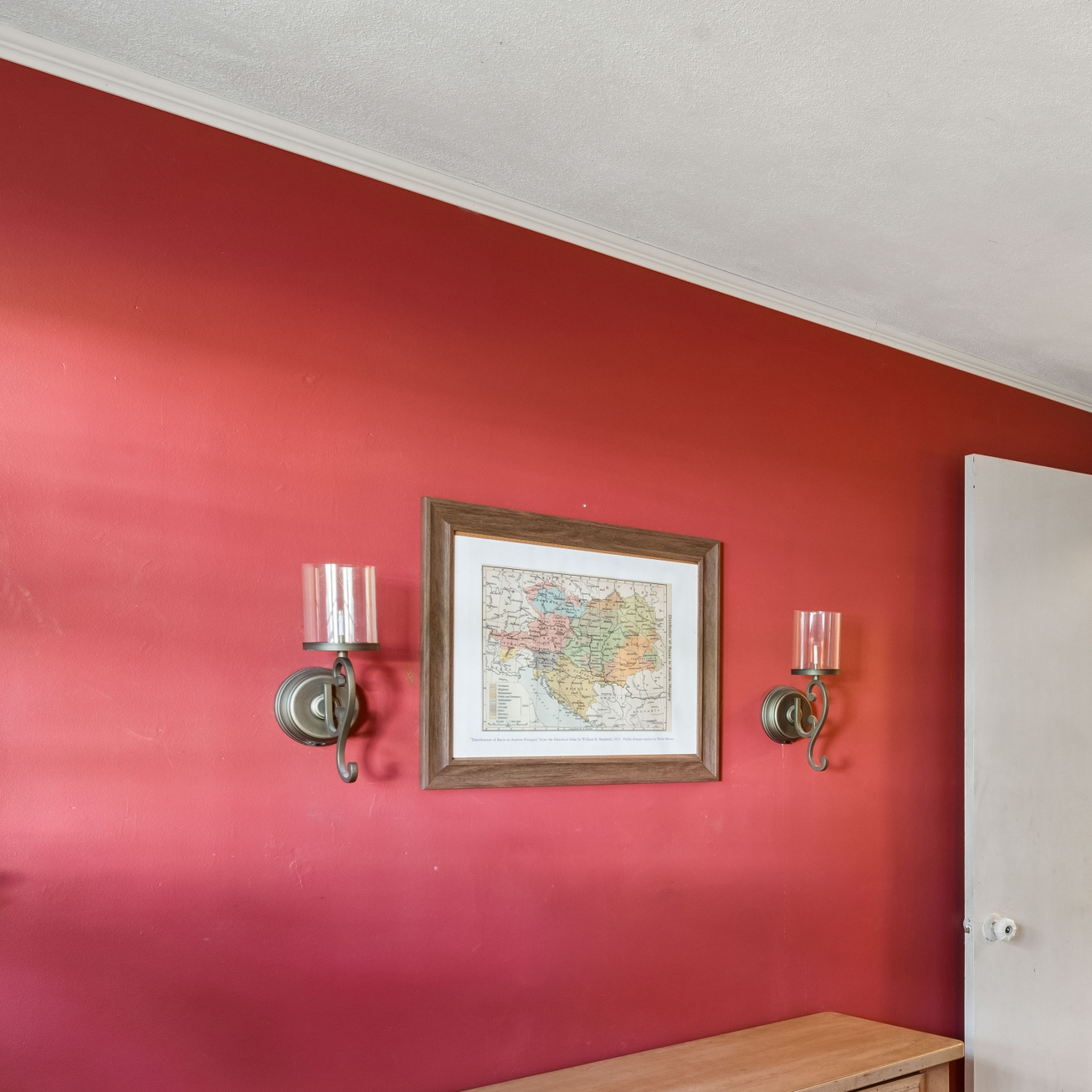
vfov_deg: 48.0
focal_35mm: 34
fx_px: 1206
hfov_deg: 43.9
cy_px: 720
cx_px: 1008
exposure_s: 2
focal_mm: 16.9
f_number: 13
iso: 400
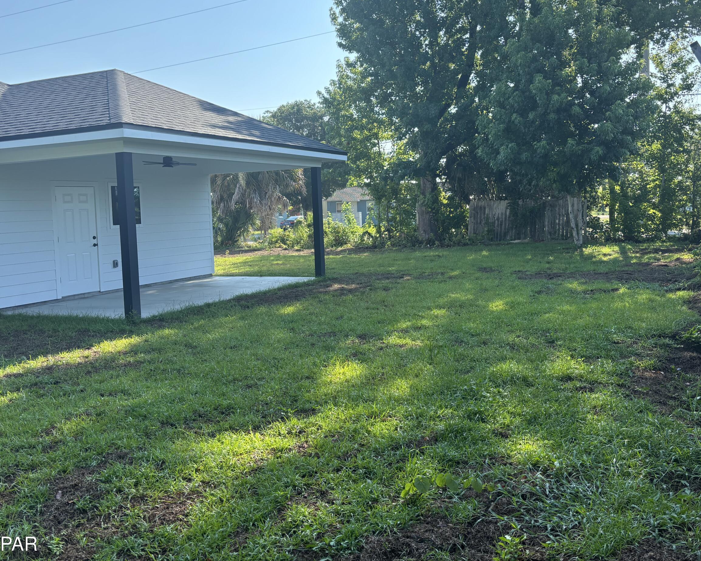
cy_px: 233
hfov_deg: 54.2
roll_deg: +2.0
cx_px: 378
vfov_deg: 44.4
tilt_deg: -1.2
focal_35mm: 33
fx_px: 685
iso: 50
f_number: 1.6
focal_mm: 5.96
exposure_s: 1/1037
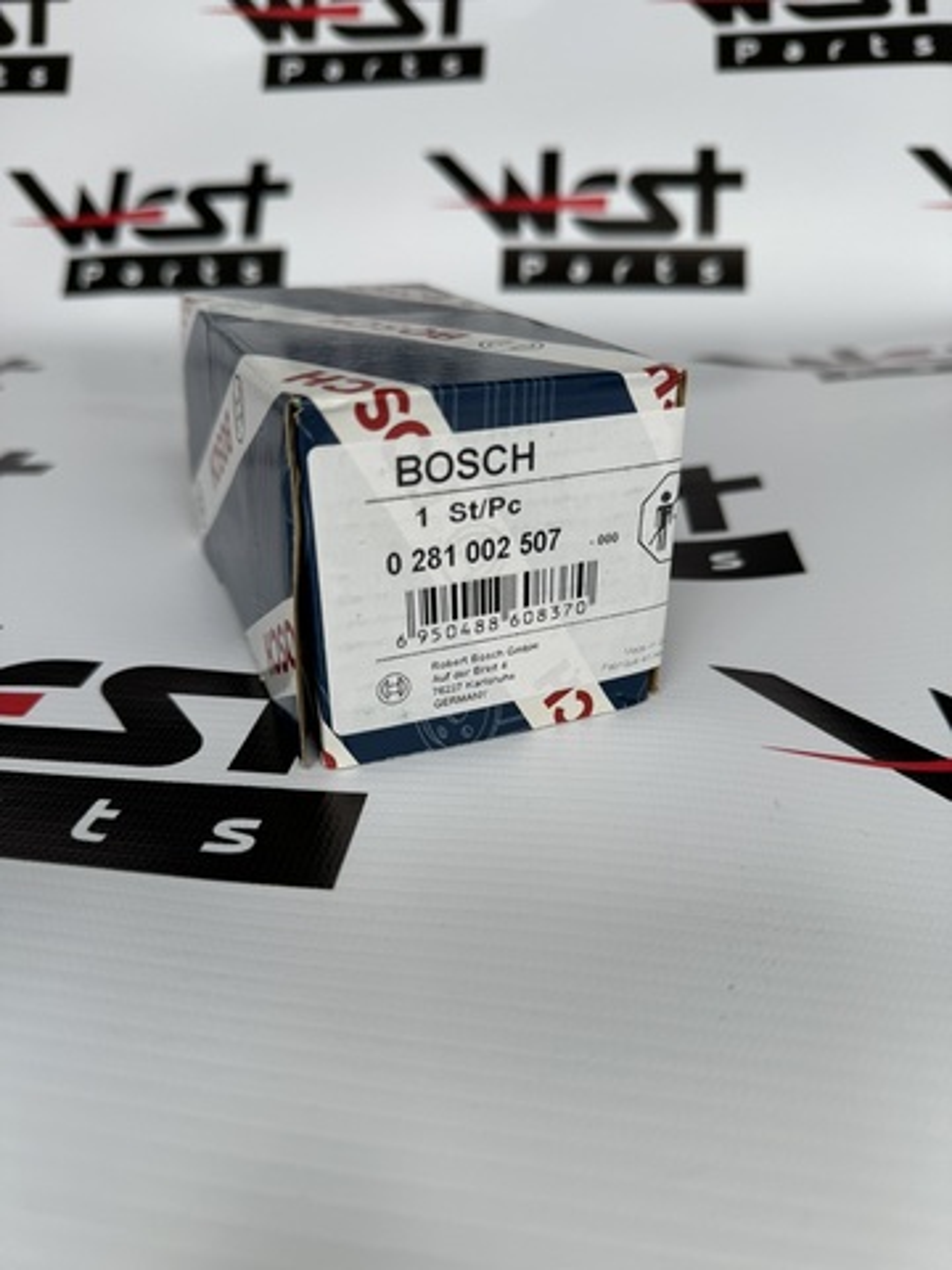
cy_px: 635
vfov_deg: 71.6
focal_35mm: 24
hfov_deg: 56.8
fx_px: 880
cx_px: 476
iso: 64
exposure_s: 1/165
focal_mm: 6.76
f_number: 1.78
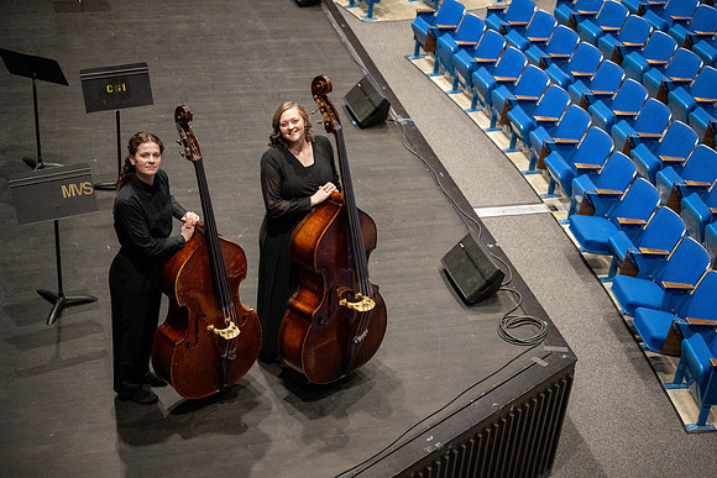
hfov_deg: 36.2
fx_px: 1096
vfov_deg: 24.6
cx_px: 358
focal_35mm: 55
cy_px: 239
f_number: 2.8
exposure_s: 1/125
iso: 4000
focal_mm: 55
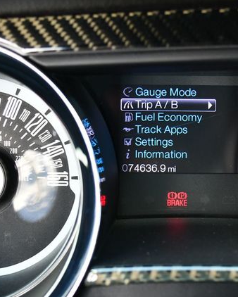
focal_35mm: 74
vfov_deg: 25.7
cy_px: 149
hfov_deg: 20.6
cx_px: 160
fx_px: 651
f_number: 4.2
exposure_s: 1/125
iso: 900
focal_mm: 26
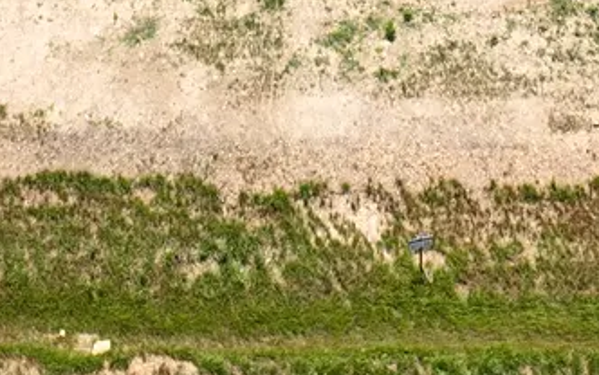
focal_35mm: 153
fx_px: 2499
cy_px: -759
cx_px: 426
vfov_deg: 7.5
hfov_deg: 13.6
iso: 100
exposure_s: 1/1250
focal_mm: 12.29
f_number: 2.8
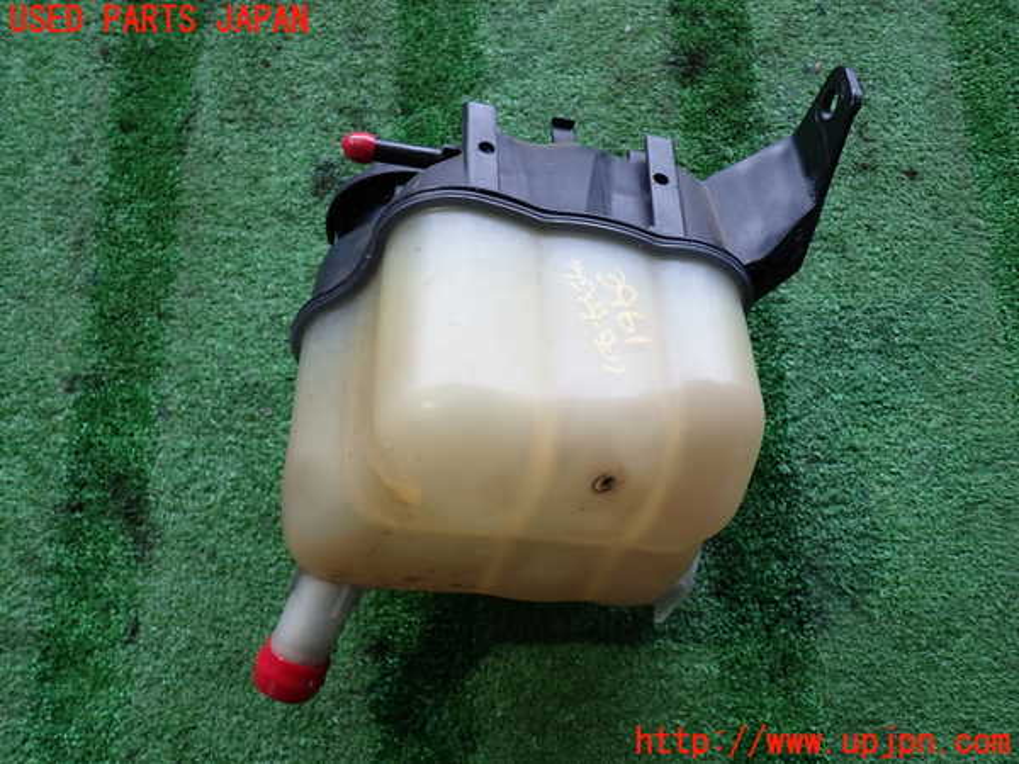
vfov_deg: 46.8
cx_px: 510
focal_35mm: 30
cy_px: 382
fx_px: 883
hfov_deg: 60.0
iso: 200
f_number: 2.3
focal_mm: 5.4
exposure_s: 1/60
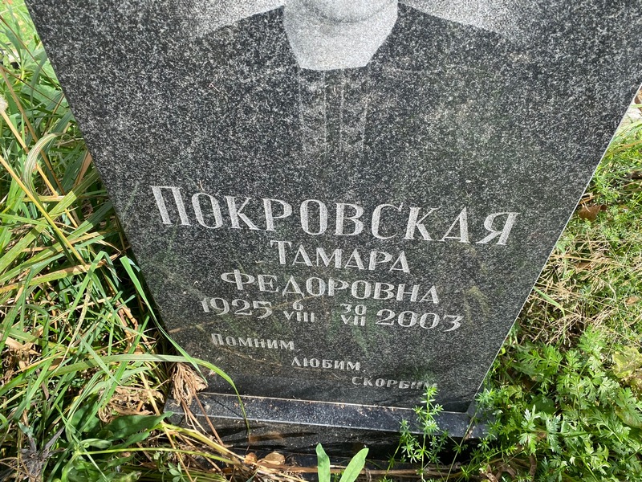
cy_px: 241
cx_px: 321
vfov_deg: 53.1
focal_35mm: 26
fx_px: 482
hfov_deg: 67.3
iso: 32
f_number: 1.8
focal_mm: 4.25
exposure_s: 1/571
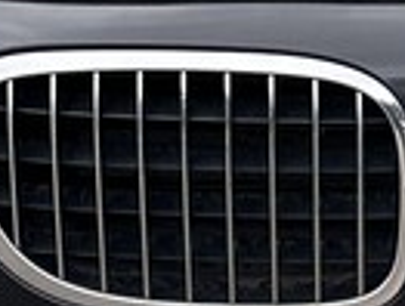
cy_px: -139
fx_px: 2194
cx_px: 399
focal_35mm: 187
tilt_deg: -16.1
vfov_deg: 7.8
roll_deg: -0.4
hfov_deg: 10.5
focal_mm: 6.86
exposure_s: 1/935
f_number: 1.78
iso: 80
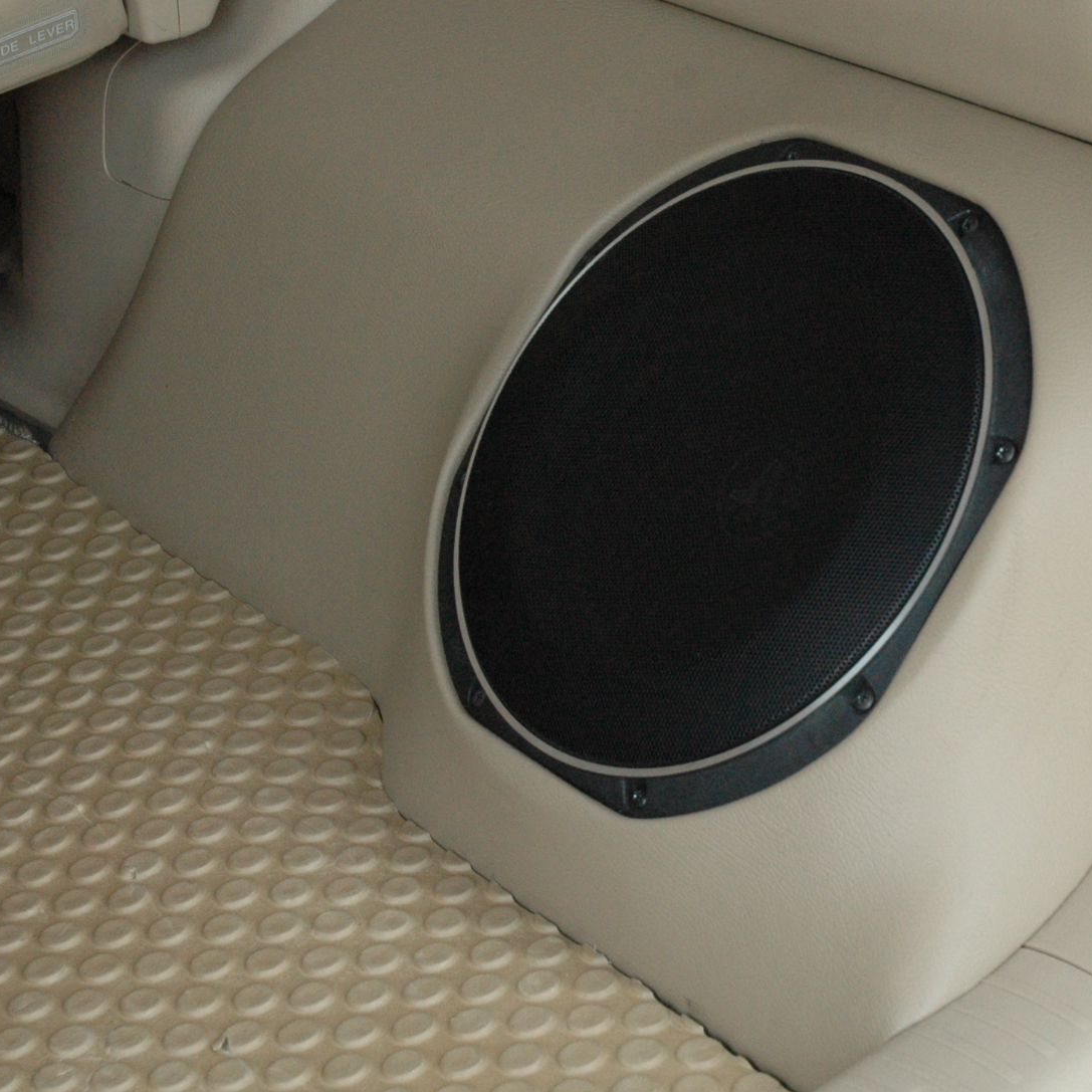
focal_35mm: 92
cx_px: 655
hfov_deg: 18.9
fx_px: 3279
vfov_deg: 18.9
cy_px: 458
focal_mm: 35
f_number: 9
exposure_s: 1/320
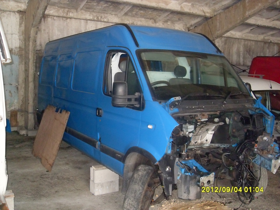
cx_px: 140
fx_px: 299
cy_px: 105
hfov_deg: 50.1
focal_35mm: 37
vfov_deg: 38.7
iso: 400
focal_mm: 6.3
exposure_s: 1/45
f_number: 2.8
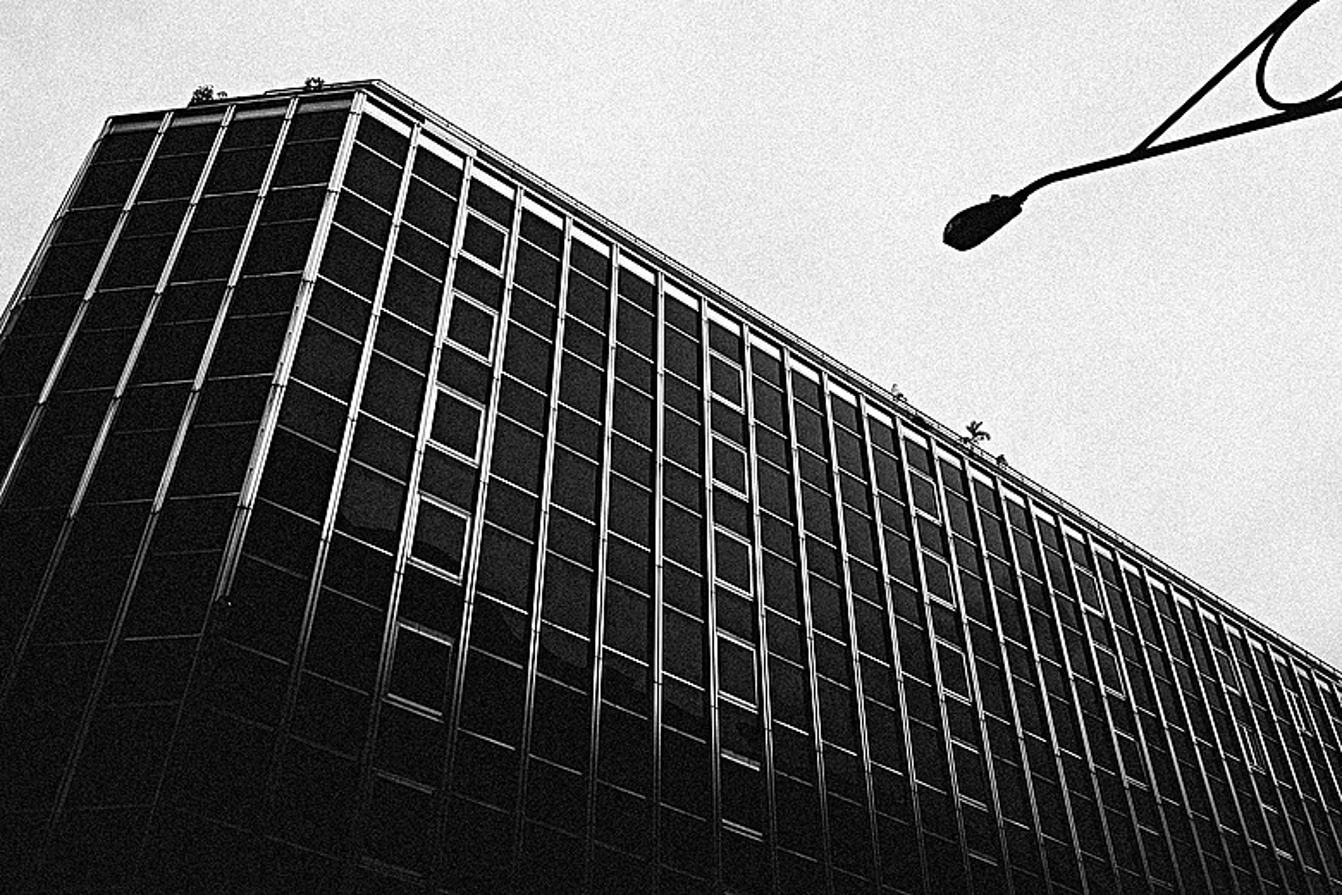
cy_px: 448
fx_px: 1305
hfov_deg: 54.4
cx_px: 671
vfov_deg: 37.9
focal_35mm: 35
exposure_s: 1/250
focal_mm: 18.3
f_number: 2.8
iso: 160
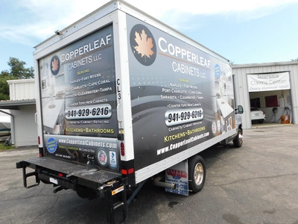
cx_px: 149
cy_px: 112
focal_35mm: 23
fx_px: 198
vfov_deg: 58.9
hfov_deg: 73.9
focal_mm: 4
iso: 125
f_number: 3
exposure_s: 1/640
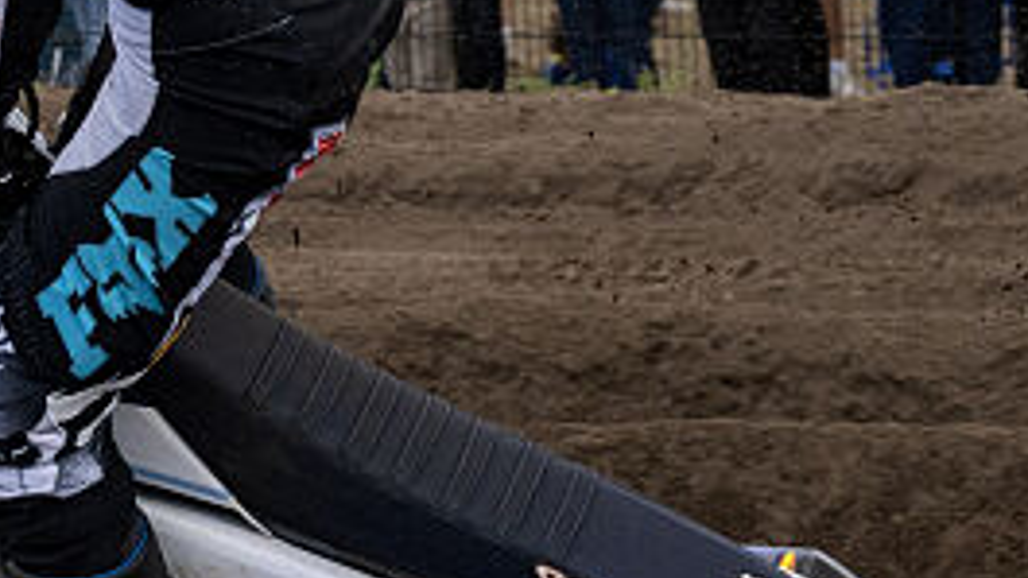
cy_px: -4
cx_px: -213
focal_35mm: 176
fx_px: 4797
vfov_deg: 6.9
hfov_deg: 12.0
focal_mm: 36
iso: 250
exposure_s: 1/1600
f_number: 4.5
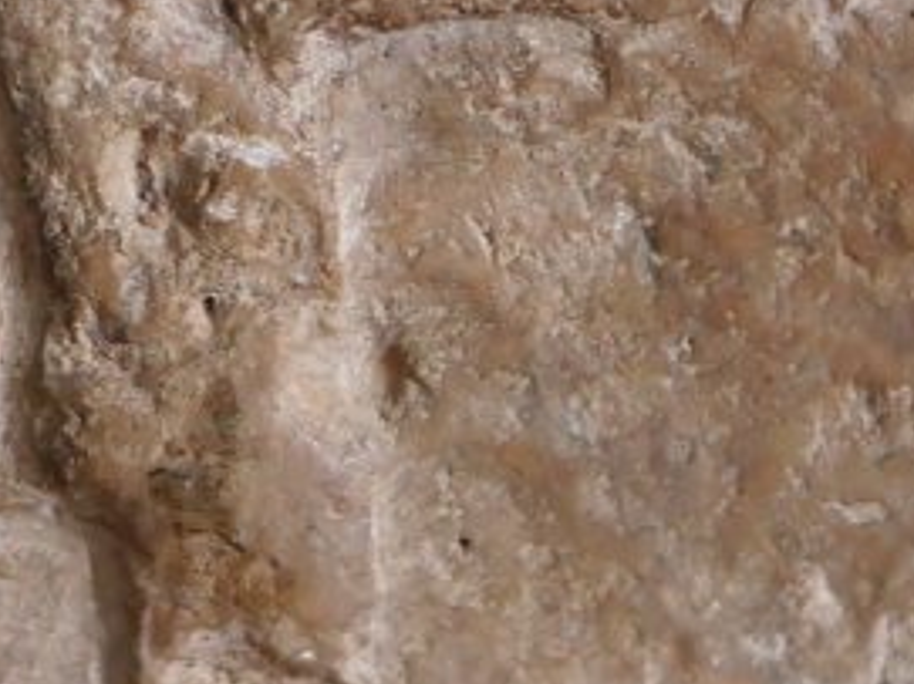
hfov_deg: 7.4
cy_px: 236
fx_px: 7020
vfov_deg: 5.6
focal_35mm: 266
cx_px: 47
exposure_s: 1/60
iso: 1600
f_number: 2.8
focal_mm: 30
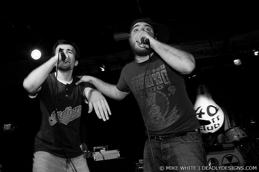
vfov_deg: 43.6
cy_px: 86
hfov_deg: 62.0
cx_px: 130
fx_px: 216
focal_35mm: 30
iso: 800
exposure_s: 1/60
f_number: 3.2
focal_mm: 20
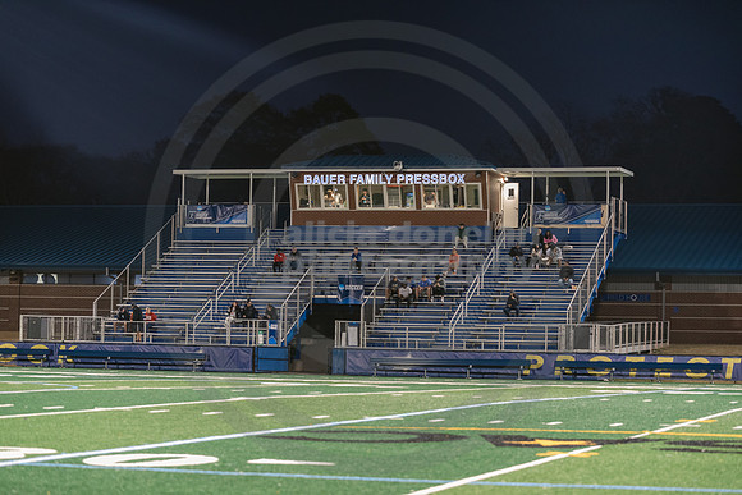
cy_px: 248
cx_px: 371
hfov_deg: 20.4
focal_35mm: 100
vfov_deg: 13.7
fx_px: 2061
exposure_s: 1/125
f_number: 2.8
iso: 2500
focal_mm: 100
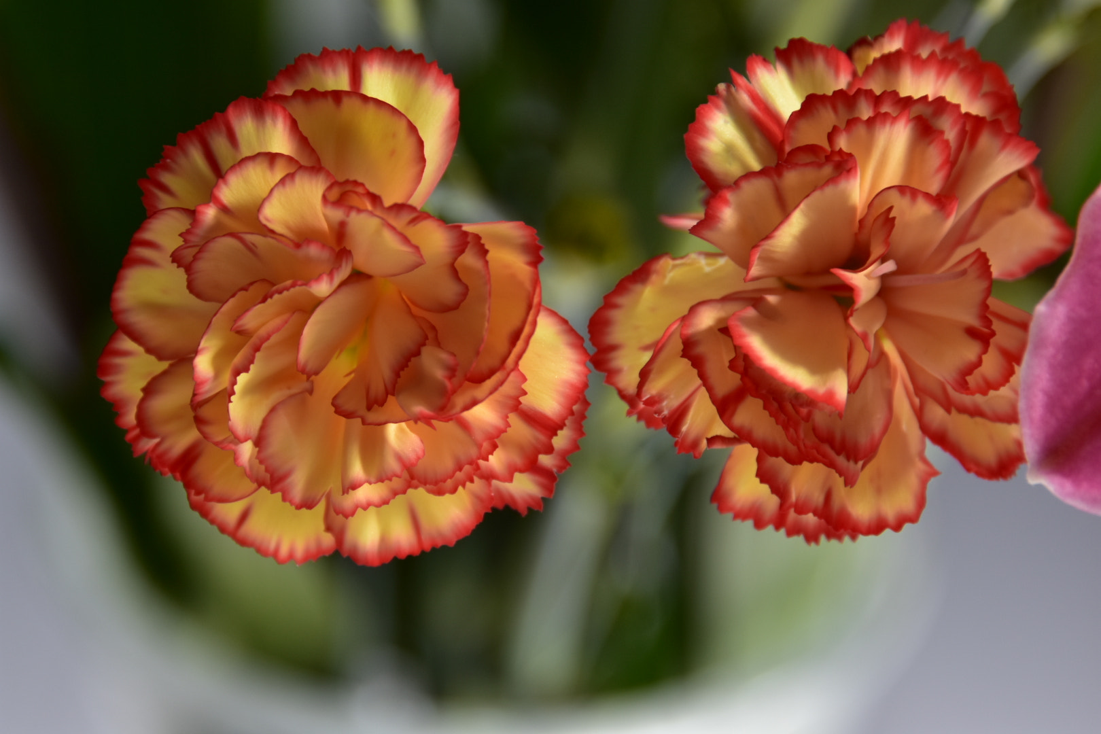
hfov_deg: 4.6
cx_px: 550
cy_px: 367
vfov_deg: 3.1
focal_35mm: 450
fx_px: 13761
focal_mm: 300
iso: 200
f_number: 5.6
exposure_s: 1/400
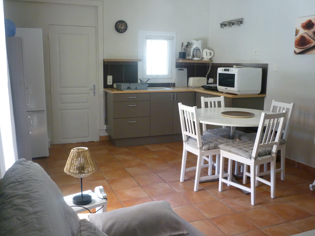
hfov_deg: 55.4
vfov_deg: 42.9
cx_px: 158
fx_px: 300
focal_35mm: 33
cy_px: 118
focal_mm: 5.5
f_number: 2.8
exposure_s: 1/30
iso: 250
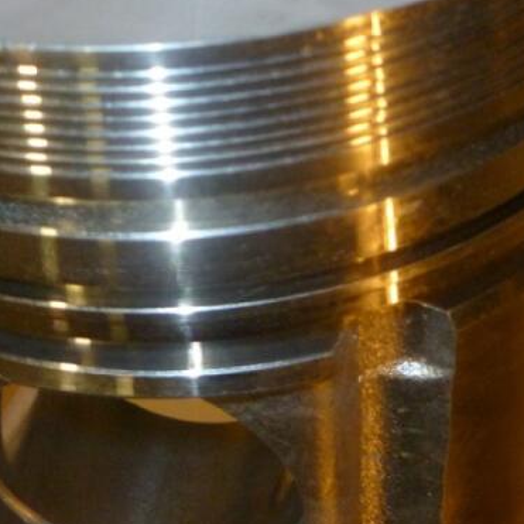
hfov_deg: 21.6
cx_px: 249
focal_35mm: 80
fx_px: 1370
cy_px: 1
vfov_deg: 20.9
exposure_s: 1/30
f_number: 3.3
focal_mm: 5
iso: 200
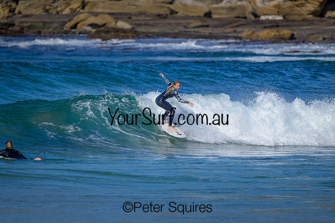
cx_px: 168
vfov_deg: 1.7
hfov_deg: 2.6
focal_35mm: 800
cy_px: 112
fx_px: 7446
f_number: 6.3
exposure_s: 1/2000
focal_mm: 800
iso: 250
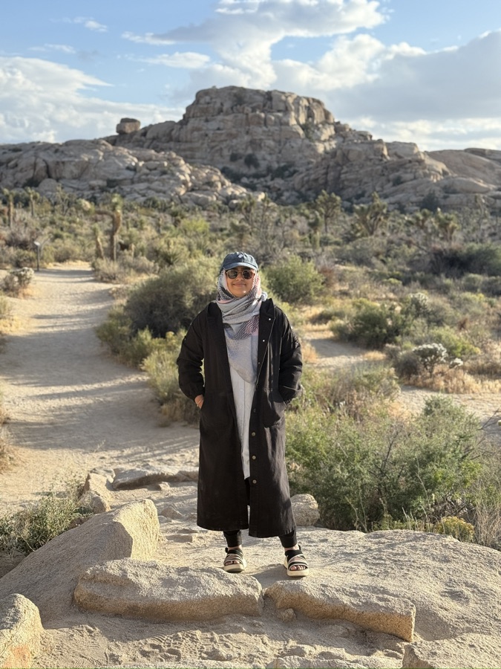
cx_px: 250
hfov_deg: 30.3
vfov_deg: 39.7
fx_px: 926
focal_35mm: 48
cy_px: 334
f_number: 1.78
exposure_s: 1/2762
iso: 80
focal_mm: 6.76
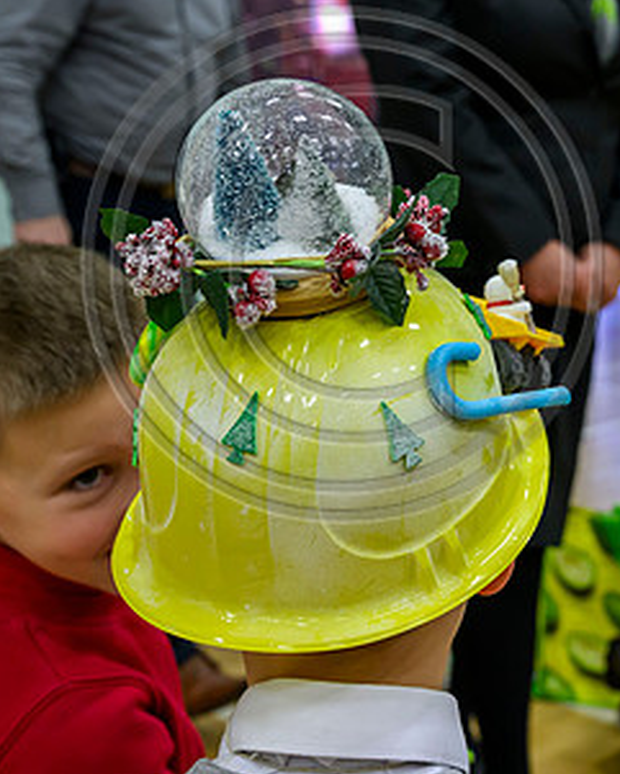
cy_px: 290
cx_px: 543
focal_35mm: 55
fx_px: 1261
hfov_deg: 26.8
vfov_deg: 34.0
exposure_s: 1/250
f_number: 4
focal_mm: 25
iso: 3200
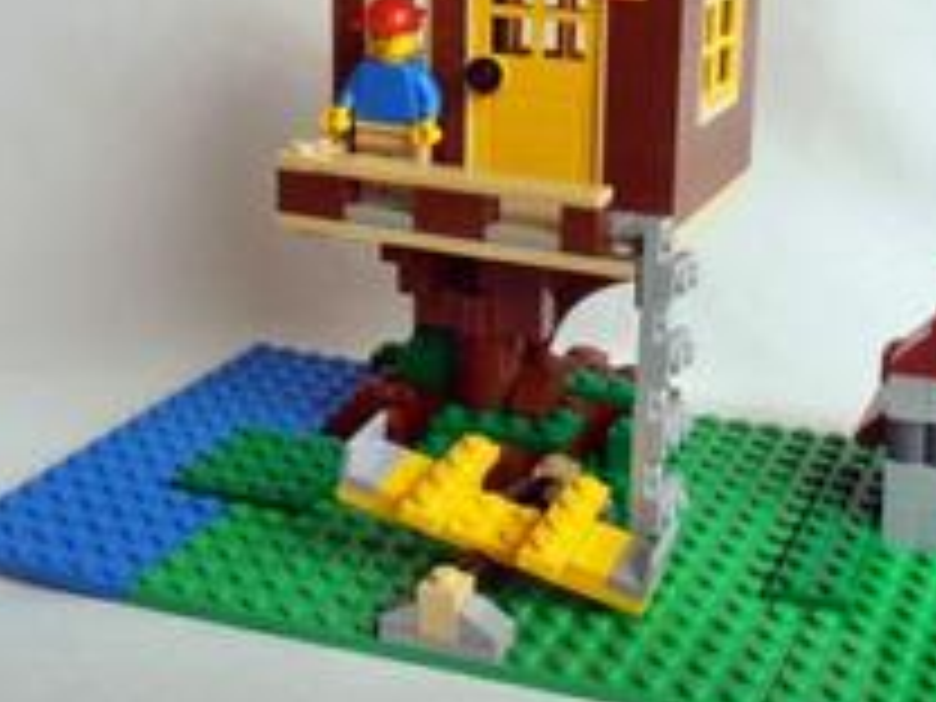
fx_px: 1731
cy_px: 212
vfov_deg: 22.8
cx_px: 590
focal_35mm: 64
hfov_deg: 30.1
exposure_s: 1/80
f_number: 3.9
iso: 80
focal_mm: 6.61
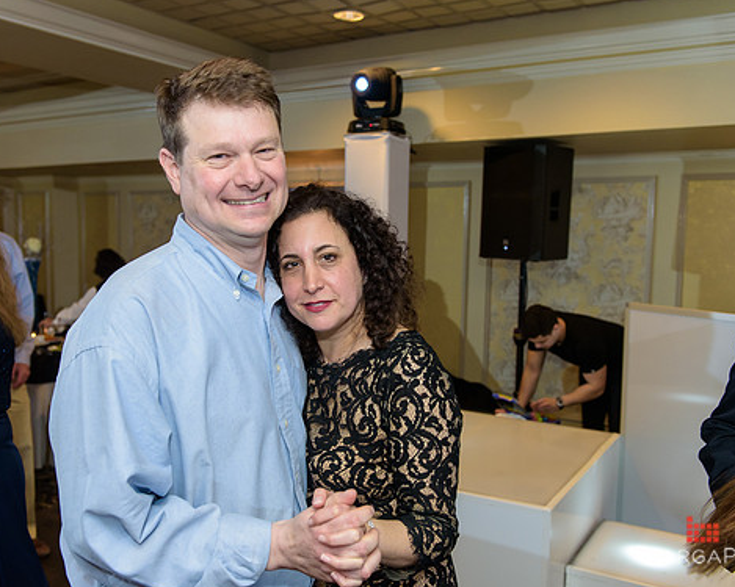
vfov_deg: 41.1
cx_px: 343
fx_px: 783
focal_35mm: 36
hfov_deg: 50.3
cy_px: 295
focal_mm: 31
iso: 1600
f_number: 3.2
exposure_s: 1/125
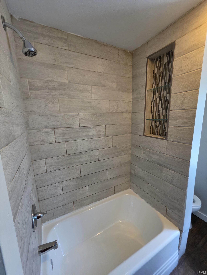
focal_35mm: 13
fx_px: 104
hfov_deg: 89.9
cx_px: 104
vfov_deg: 106.2
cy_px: 138
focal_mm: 2.2
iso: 200
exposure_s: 1/60
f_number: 1.9
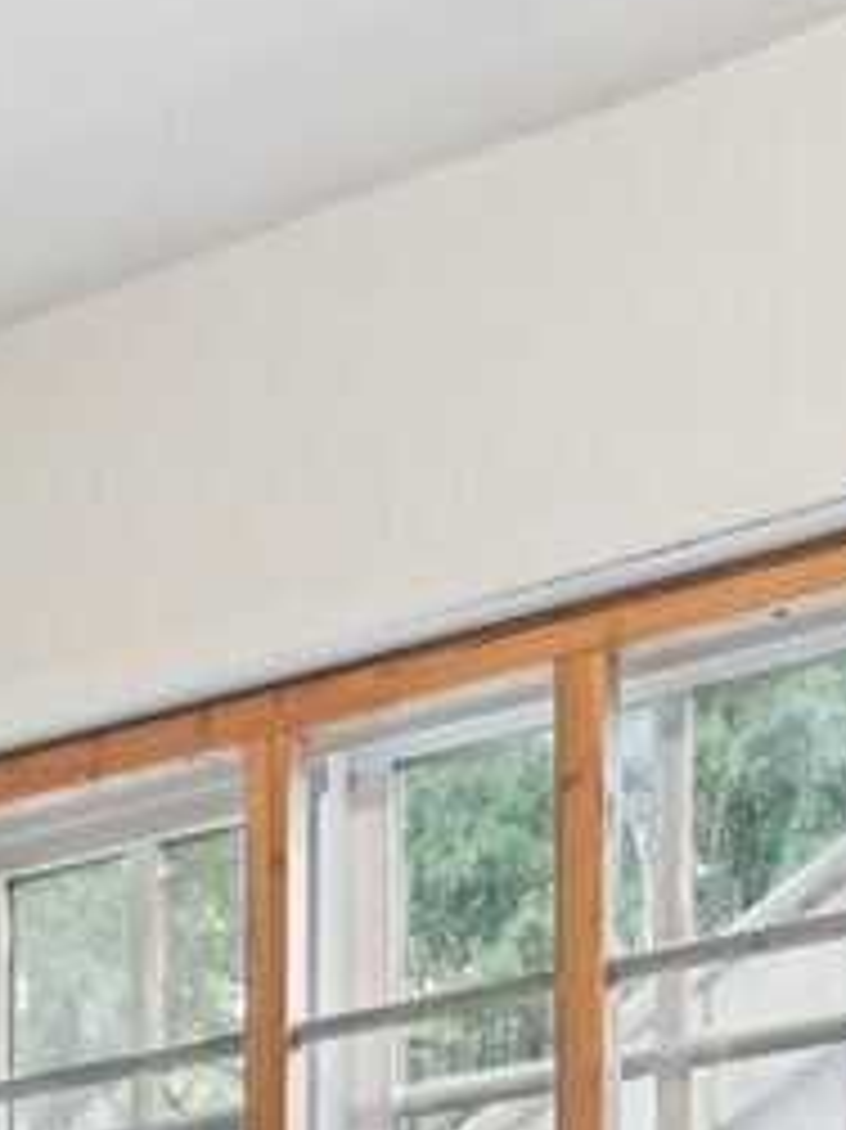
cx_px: -452
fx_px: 3392
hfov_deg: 13.3
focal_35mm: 104
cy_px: 1970
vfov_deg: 16.2
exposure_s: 1/3.33
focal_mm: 16
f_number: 8
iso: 400
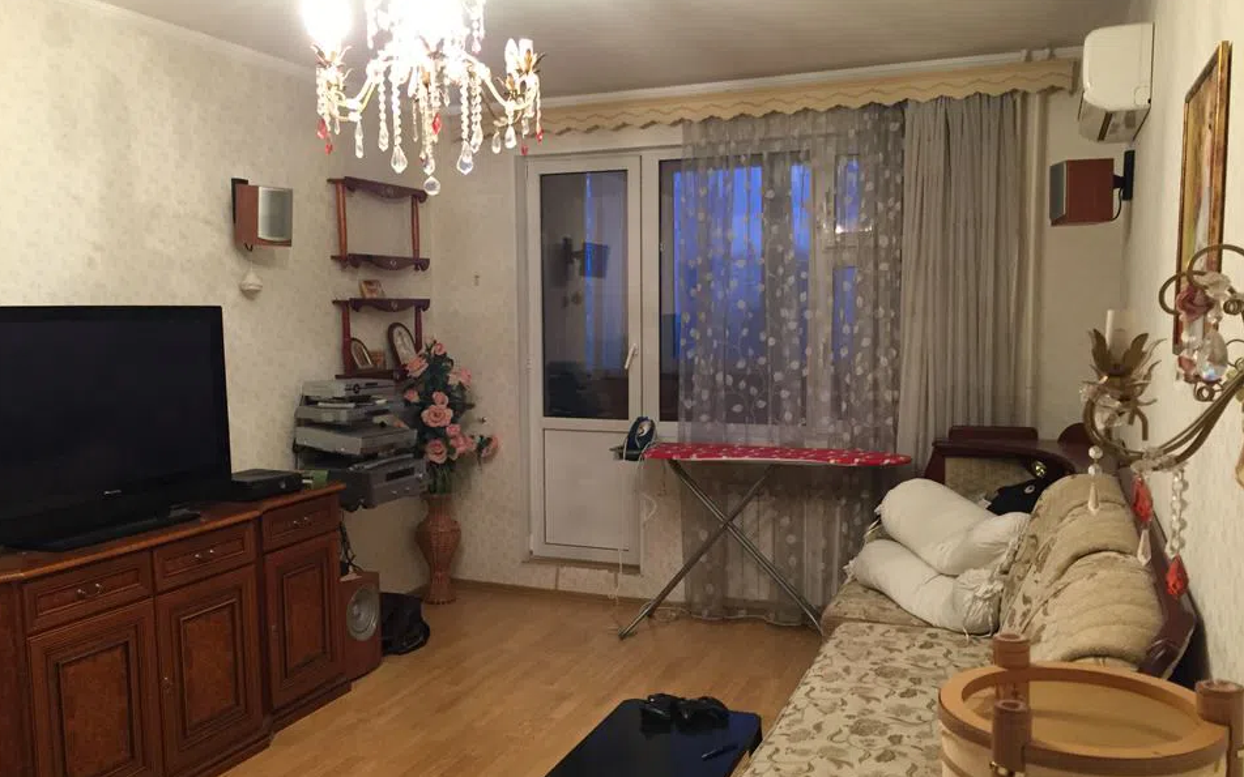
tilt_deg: -5.8
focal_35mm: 31
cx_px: 618
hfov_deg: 61.2
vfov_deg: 40.5
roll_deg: +0.3
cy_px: 437
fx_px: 1051
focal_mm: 4.15
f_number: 2.2
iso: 250
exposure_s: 1/20
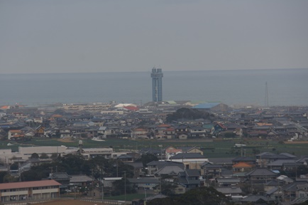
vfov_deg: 4.1
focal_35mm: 332
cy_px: 98
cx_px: 153
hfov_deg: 6.2
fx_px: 2836
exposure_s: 1/320
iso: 100
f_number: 6.3
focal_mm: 200
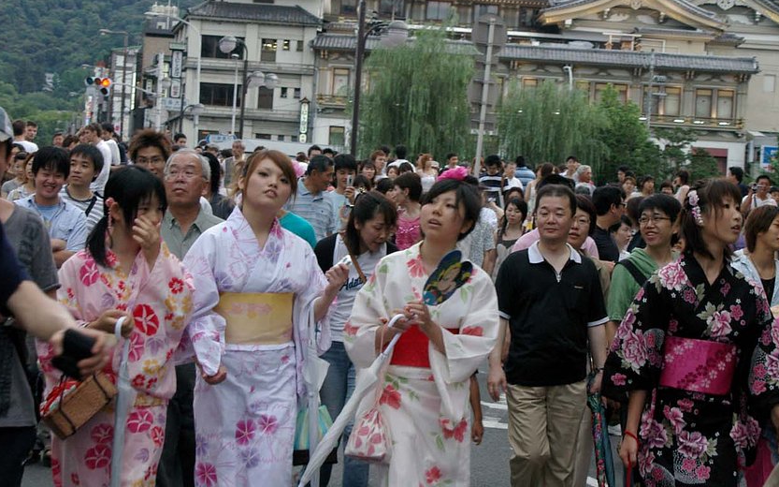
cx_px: 411
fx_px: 1796
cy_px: 177
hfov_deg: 24.5
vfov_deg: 15.4
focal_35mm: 85
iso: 800
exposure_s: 1/125
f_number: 5.6
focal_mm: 45
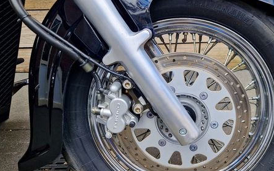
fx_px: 261
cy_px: 83
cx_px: 178
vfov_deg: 36.3
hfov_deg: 54.4
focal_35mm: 35
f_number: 1.8
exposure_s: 1/320
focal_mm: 5.4
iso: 50
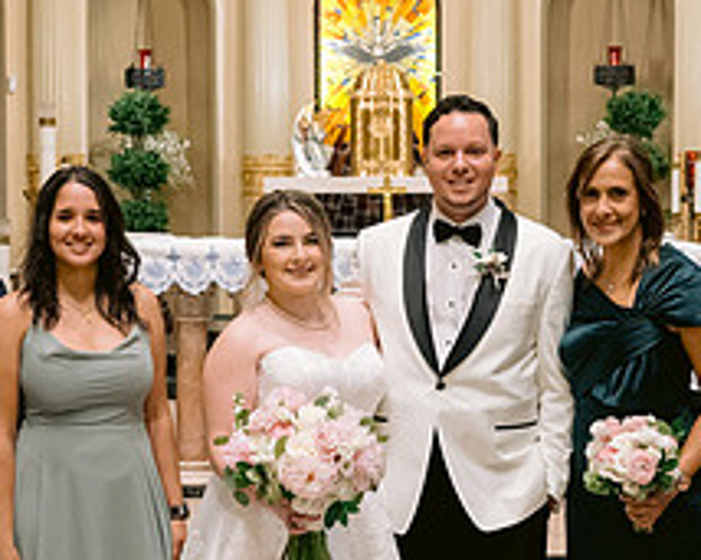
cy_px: 368
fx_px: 1949
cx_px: 338
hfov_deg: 20.4
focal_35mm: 94
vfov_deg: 16.3
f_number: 4
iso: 1600
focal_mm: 35
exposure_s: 1/125
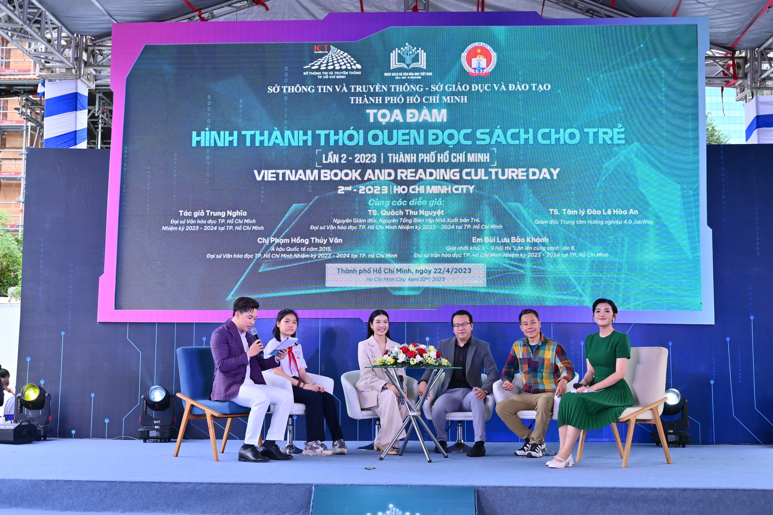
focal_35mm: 43
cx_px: 386
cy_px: 258
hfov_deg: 45.4
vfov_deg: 31.2
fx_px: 923
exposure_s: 1/125
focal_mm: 43
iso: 100
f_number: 4
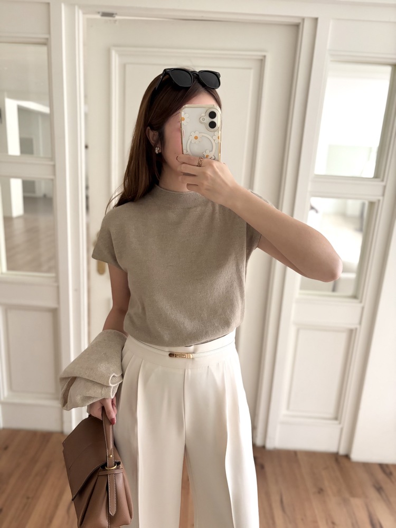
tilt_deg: -23.8
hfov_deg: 53.1
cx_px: 198
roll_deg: -4.5
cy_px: 264
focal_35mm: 26
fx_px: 397
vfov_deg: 67.3
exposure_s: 1/60
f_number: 1.6
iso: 250
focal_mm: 5.96
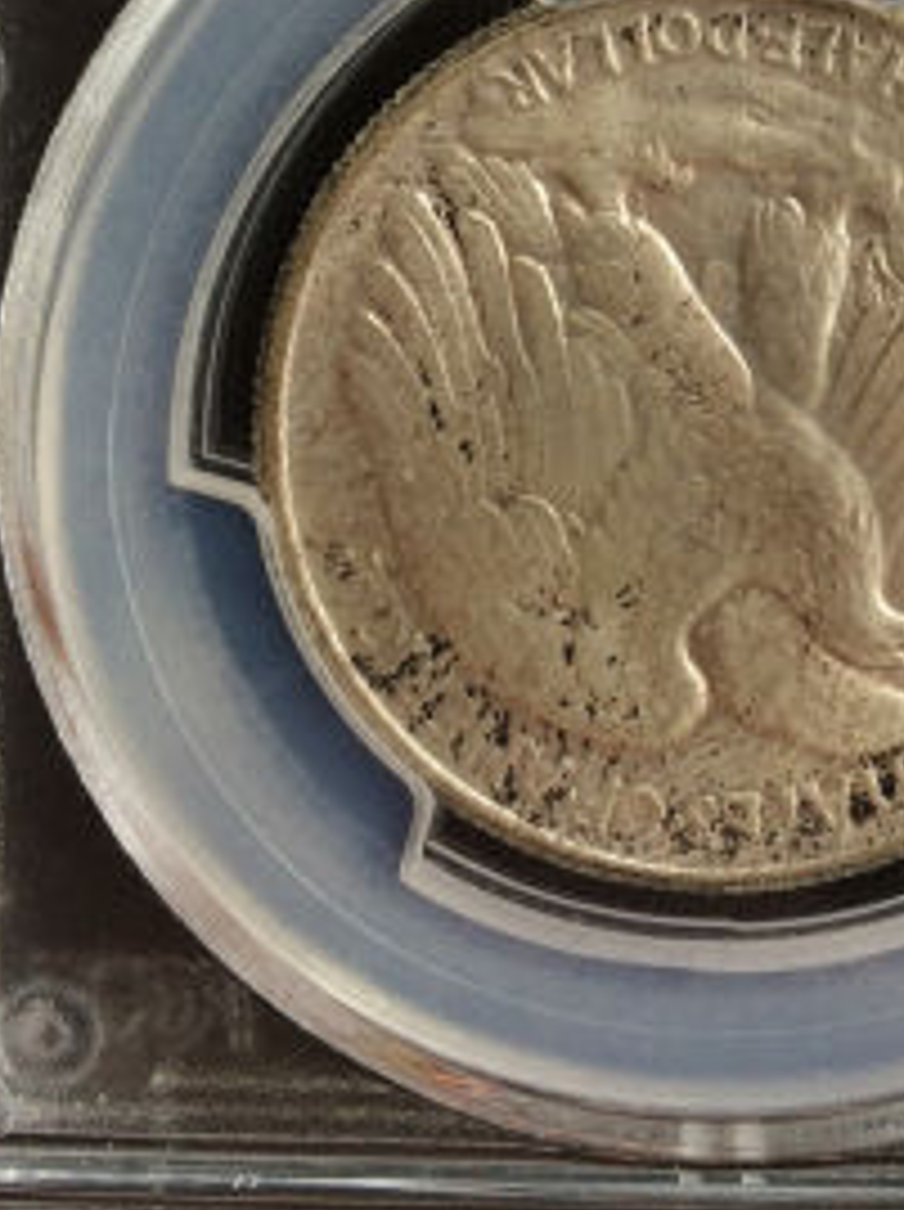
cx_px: 729
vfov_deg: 27.7
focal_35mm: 67
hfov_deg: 21.6
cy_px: 67
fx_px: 2339
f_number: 2.2
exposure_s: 1/60
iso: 50
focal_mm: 4.12
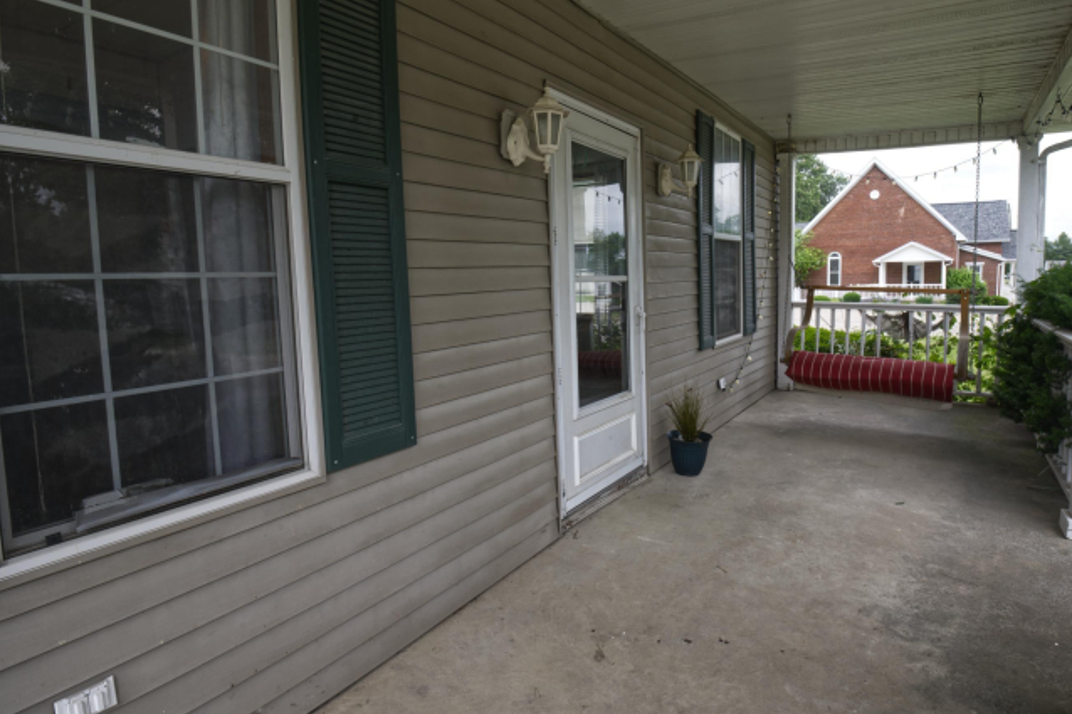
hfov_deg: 83.6
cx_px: 606
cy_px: 329
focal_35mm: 20
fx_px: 595
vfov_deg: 61.8
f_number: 13
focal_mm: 17
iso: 100
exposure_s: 1/10
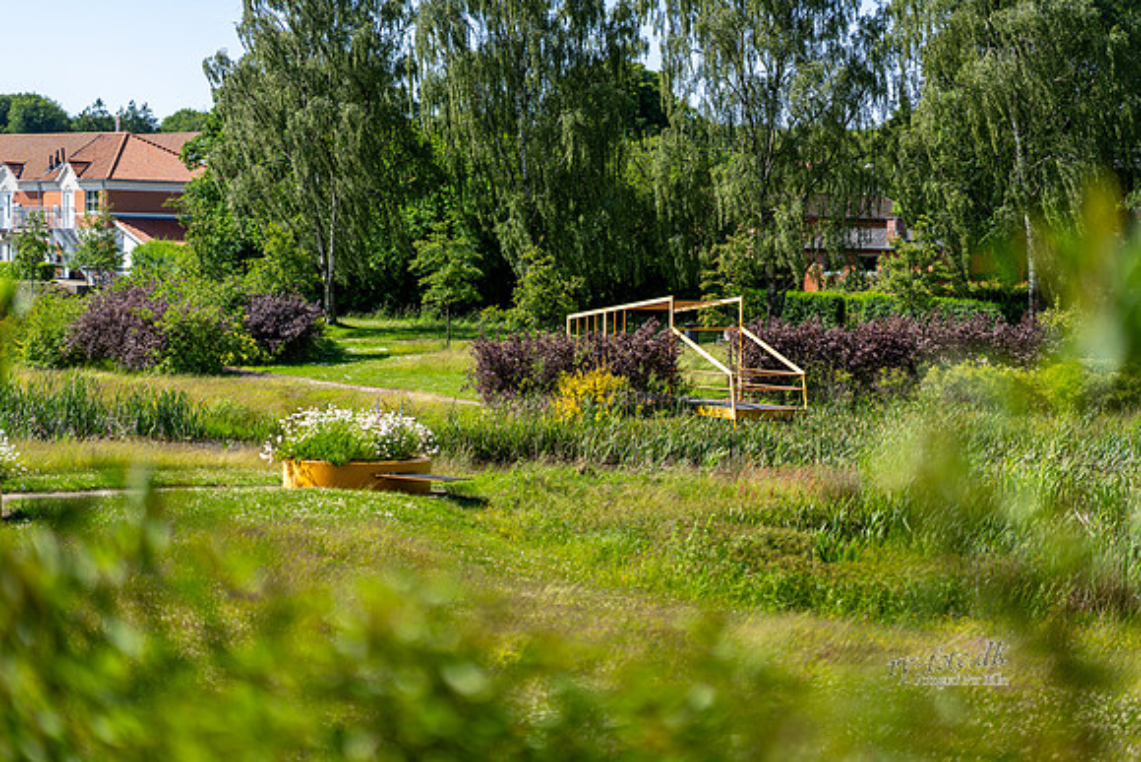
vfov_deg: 16.1
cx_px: 570
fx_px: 2695
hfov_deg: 23.9
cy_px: 381
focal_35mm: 85
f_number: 1.4
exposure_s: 1/2500
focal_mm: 85
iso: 50
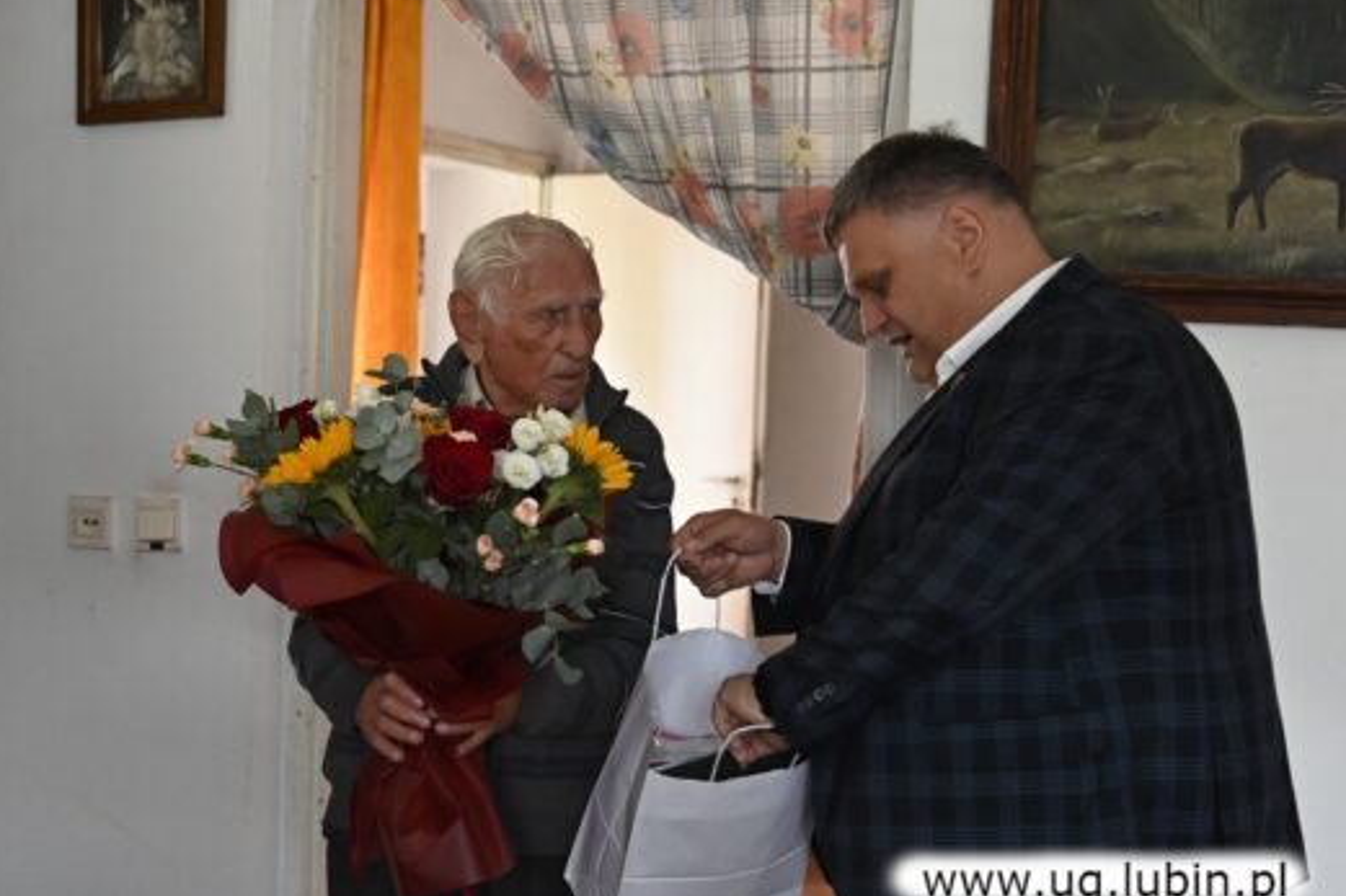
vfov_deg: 25.5
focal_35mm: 53
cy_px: 454
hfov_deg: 37.5
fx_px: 1981
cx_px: 594
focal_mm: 31
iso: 2800
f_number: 2.8
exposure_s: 1/125
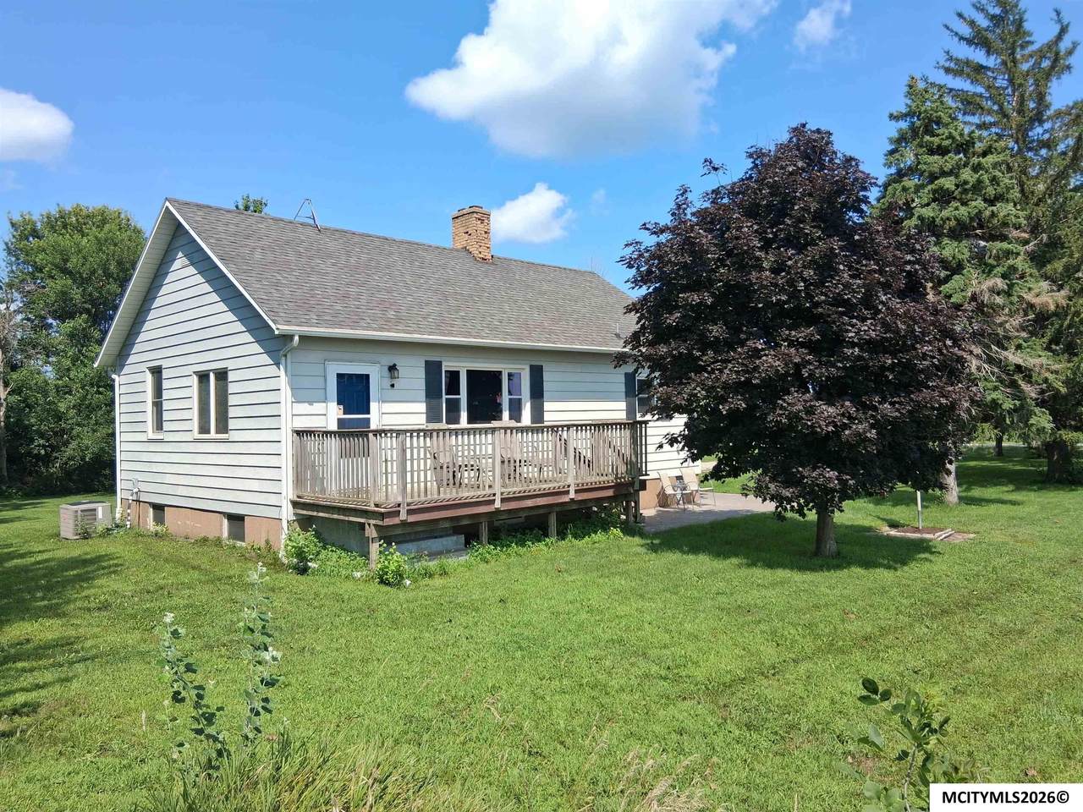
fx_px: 813
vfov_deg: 53.1
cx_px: 542
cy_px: 406
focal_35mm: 26
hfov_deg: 67.3
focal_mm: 3.98
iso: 25
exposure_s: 1/444
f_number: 1.8
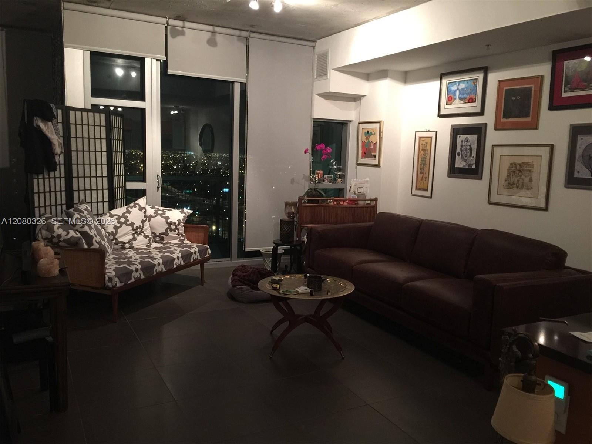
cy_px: 222
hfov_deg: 61.7
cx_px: 296
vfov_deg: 48.2
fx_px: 496
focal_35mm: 29
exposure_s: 1/8
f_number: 2.2
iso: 125
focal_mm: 4.15
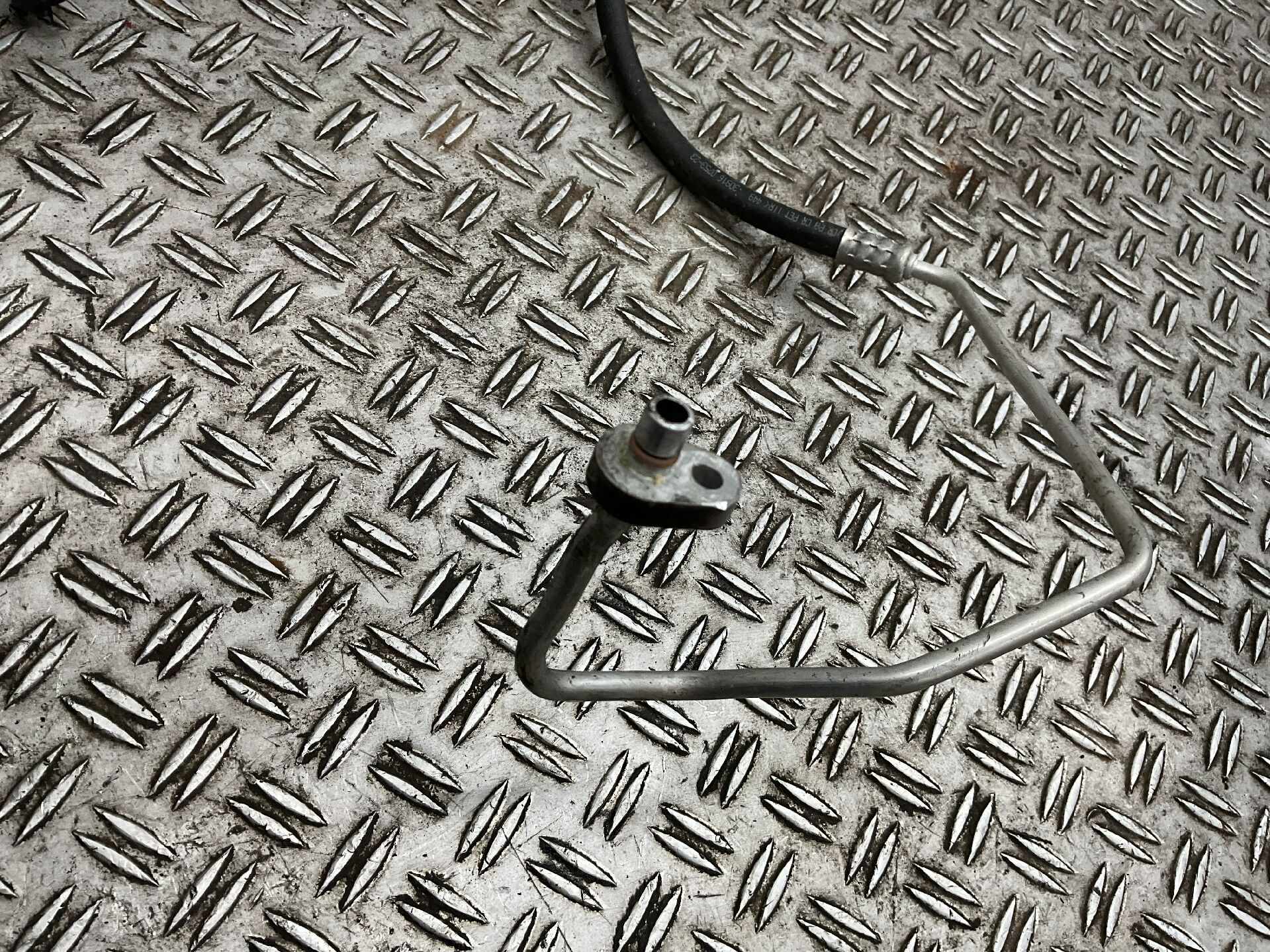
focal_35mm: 29
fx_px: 1064
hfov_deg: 61.7
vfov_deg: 48.2
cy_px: 476
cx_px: 635
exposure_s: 1/100
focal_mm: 3
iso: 40
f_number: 1.8
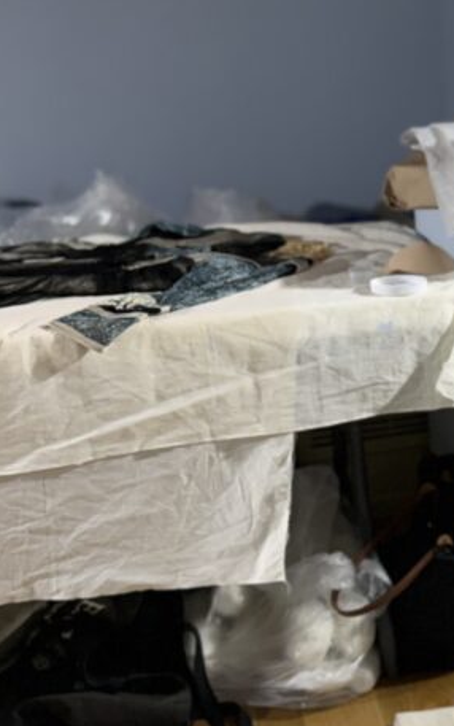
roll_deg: +1.5
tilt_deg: -15.9
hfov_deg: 20.9
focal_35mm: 57
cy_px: 349
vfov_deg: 35.7
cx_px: 579
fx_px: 1127
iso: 160
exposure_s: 1/120
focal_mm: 6.76
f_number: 1.78
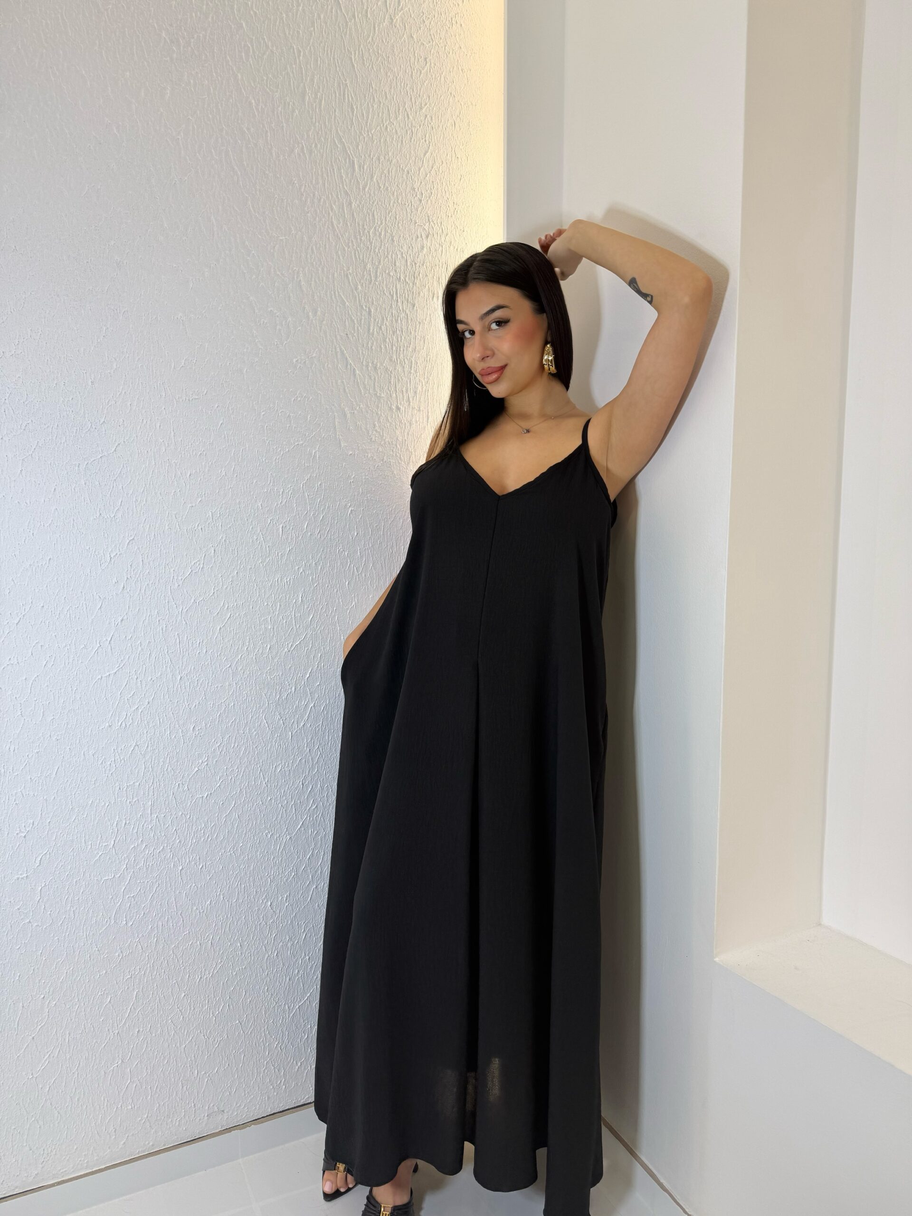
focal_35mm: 24
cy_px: 608
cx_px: 456
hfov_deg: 56.8
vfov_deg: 71.6
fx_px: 843
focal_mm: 6.76
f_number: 1.78
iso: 64
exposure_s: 1/199
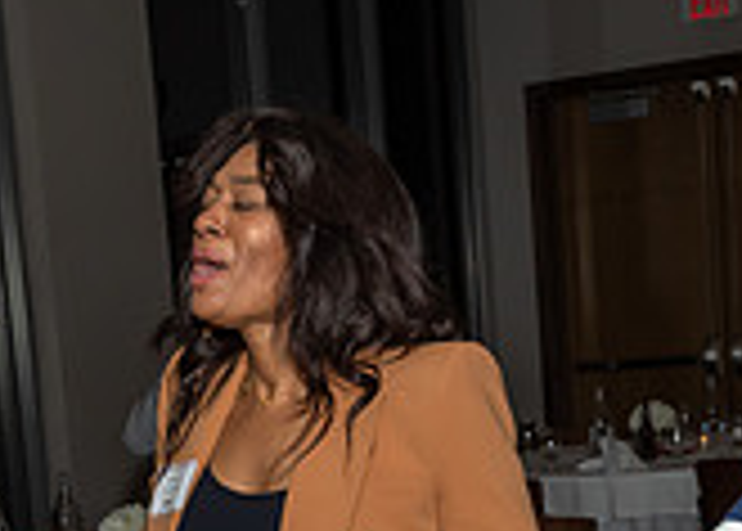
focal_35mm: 105
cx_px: 219
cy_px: 688
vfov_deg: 13.2
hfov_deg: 18.9
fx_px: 2214
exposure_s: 1/250
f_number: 8
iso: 400
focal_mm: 19
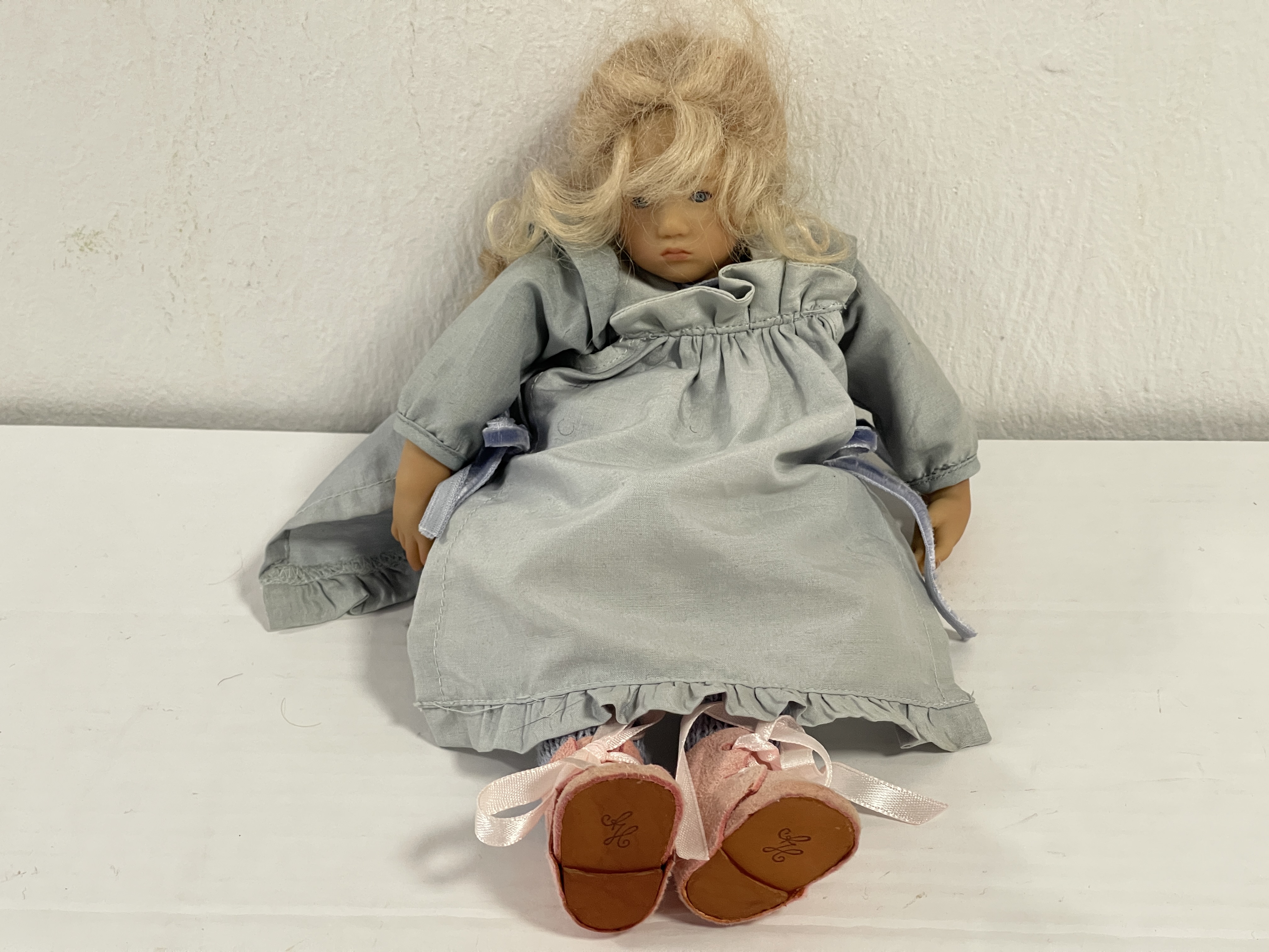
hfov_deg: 30.3
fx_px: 2346
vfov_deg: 22.9
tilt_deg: -27.6
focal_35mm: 64
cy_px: 476
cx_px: 634
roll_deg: +0.9
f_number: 2.2
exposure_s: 1/50
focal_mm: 7.5
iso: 200
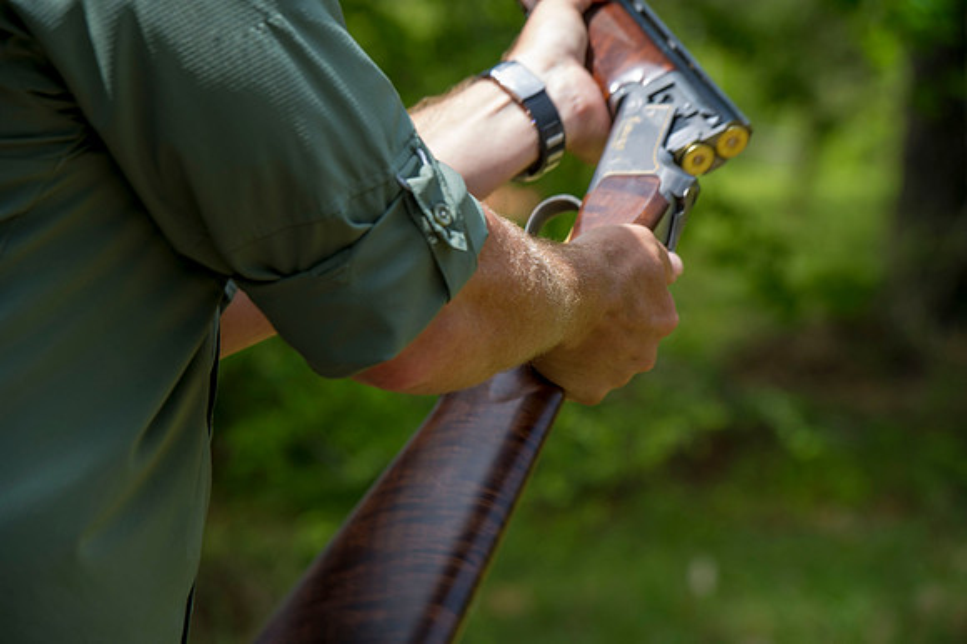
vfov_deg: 7.8
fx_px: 4698
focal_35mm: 175
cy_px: 322
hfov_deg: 11.8
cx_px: 484
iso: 200
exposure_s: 1/200
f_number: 6.3
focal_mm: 175
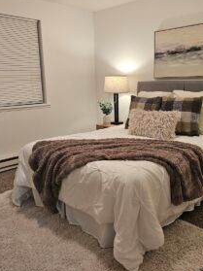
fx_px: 258
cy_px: 133
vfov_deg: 55.4
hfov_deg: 42.9
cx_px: 113
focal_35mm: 33
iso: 250
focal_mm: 6.3
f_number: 1.7
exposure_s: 1/120
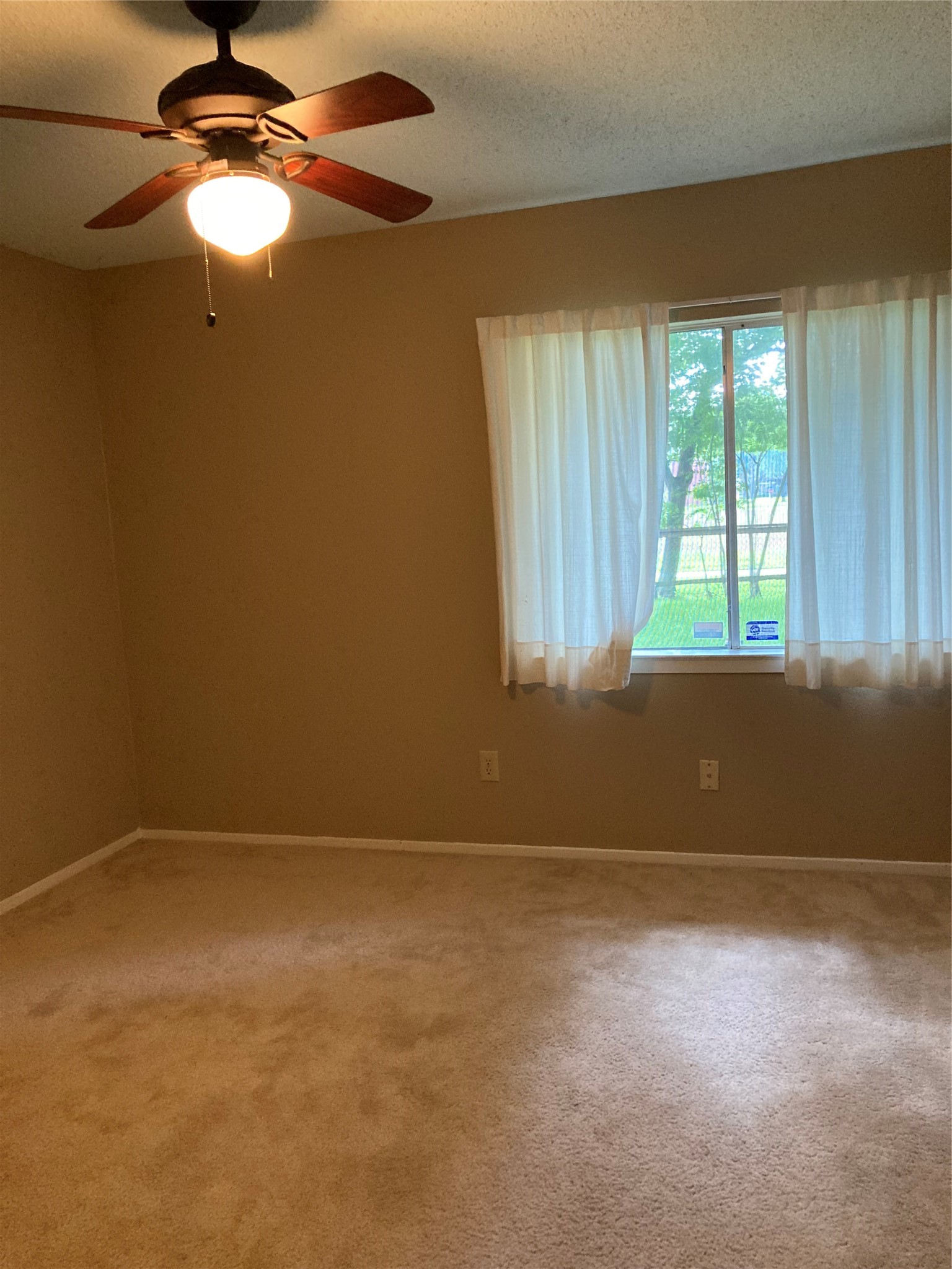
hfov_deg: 49.7
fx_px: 1027
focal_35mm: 28
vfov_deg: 63.4
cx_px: 476
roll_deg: +2.6
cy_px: 634
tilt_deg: -6.0
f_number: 1.8
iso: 320
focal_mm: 3.99
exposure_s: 1/40
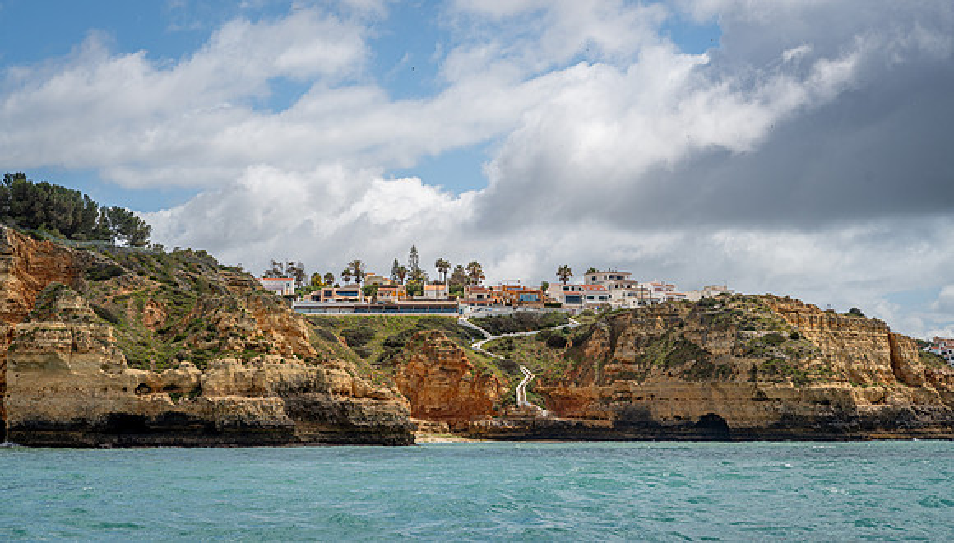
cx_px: 476
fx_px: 1792
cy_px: 227
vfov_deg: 17.2
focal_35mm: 71
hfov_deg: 29.8
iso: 160
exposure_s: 1/1250
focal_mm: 67.1
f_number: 8
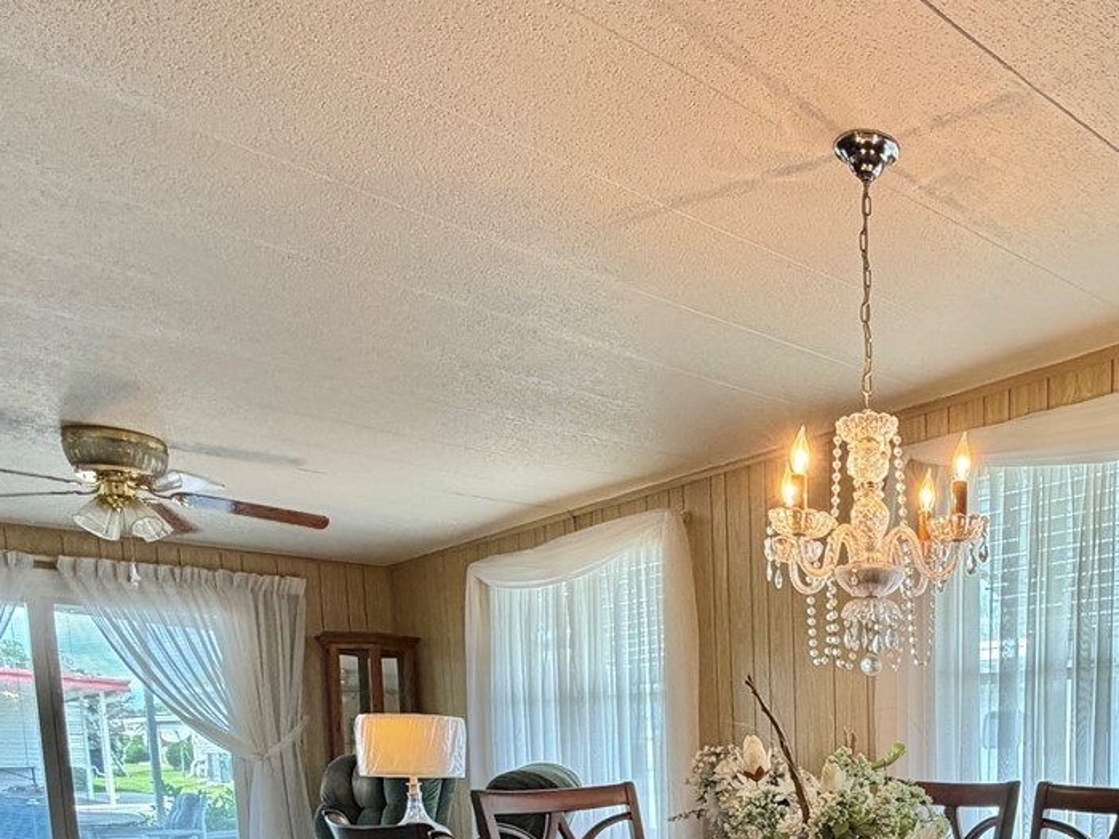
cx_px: 932
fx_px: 1034
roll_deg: +0.7
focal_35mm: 32
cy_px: 865
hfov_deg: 52.3
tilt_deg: -6.3
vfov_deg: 38.5
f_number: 2.2
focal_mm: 2.22
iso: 200
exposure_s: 1/120
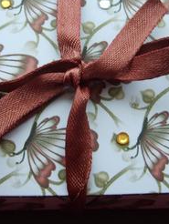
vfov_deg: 30.1
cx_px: 71
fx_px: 416
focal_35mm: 64
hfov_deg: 22.9
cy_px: 78
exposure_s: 1/30
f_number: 2.8
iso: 86
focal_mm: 5.8
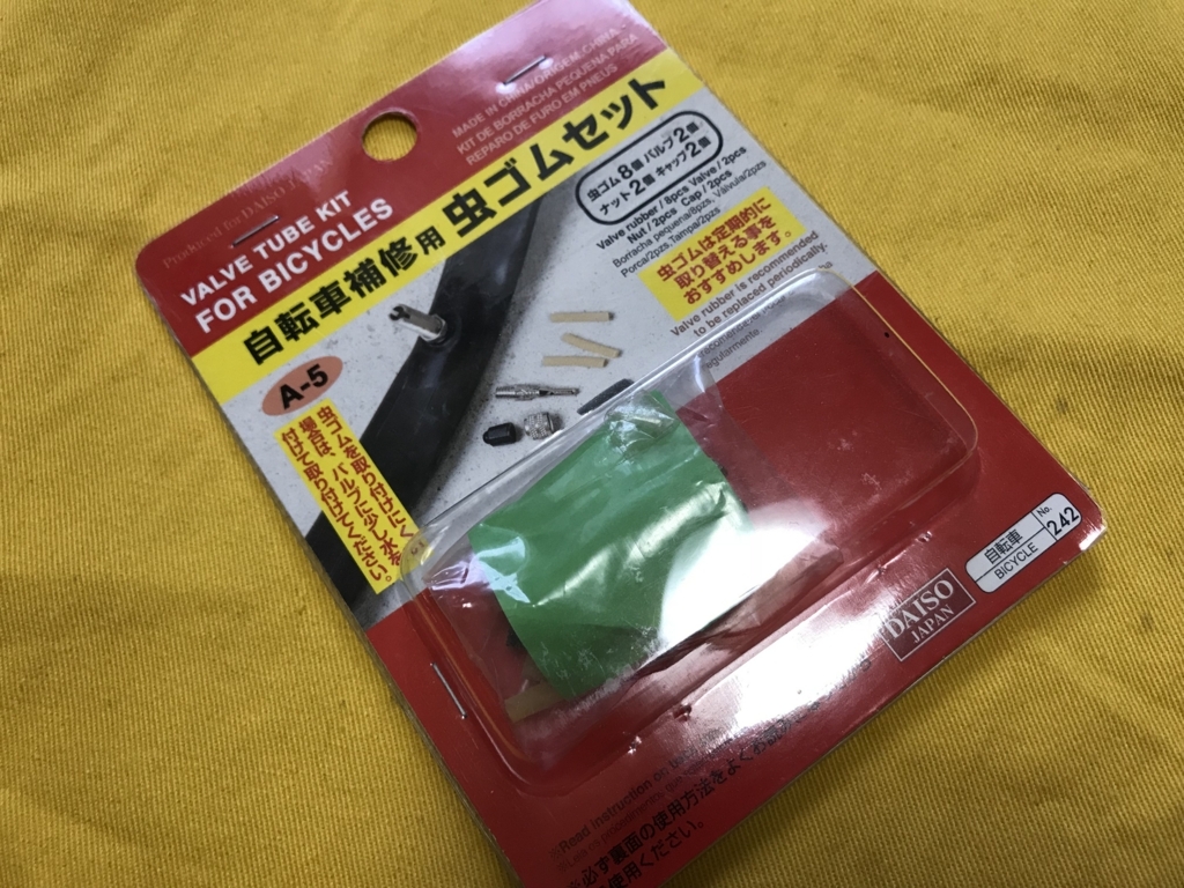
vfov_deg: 49.7
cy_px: 444
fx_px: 958
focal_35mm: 28
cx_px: 592
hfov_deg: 63.4
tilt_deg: -72.3
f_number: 1.8
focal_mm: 3.99
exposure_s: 1/20
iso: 40
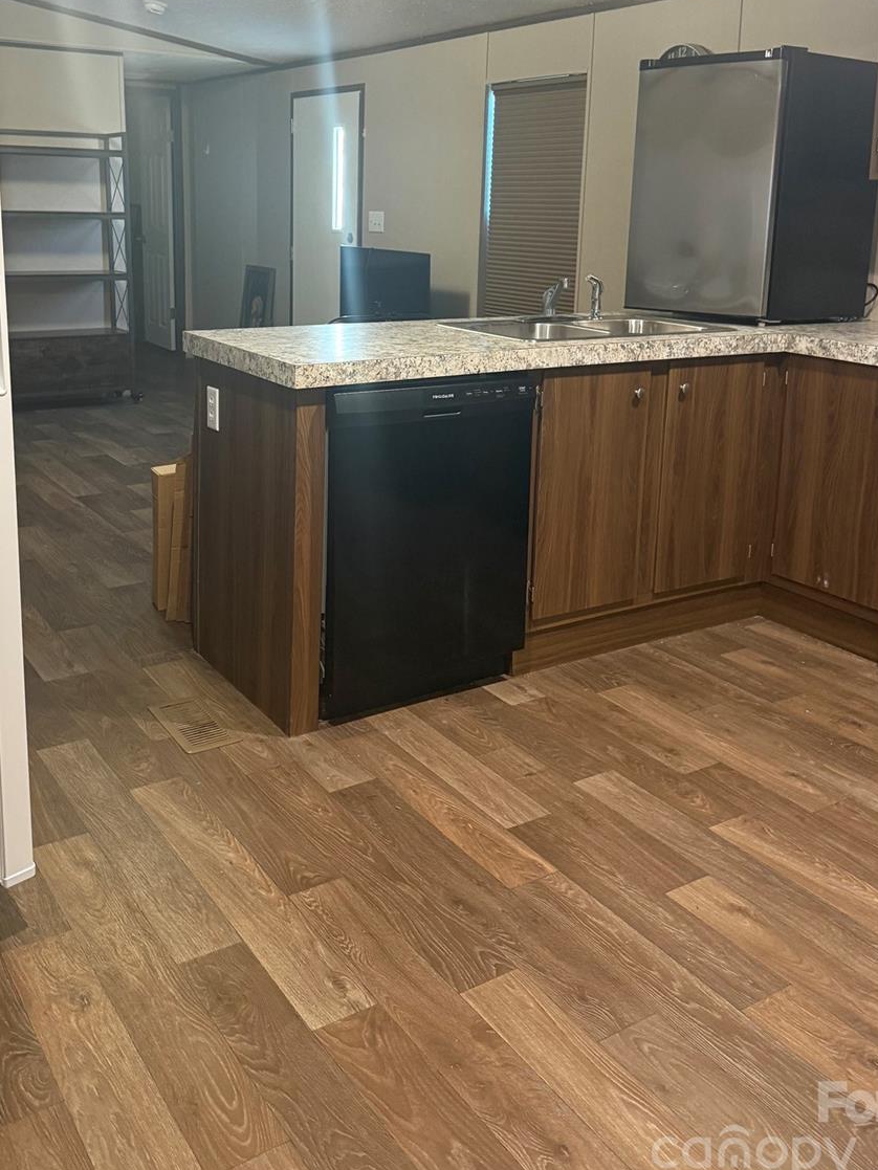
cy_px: 393
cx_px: 402
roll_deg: -1.7
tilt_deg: -7.2
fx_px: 1116
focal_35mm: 33
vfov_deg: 54.3
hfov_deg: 42.9
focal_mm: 6.76
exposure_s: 1/60
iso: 400
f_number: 1.78
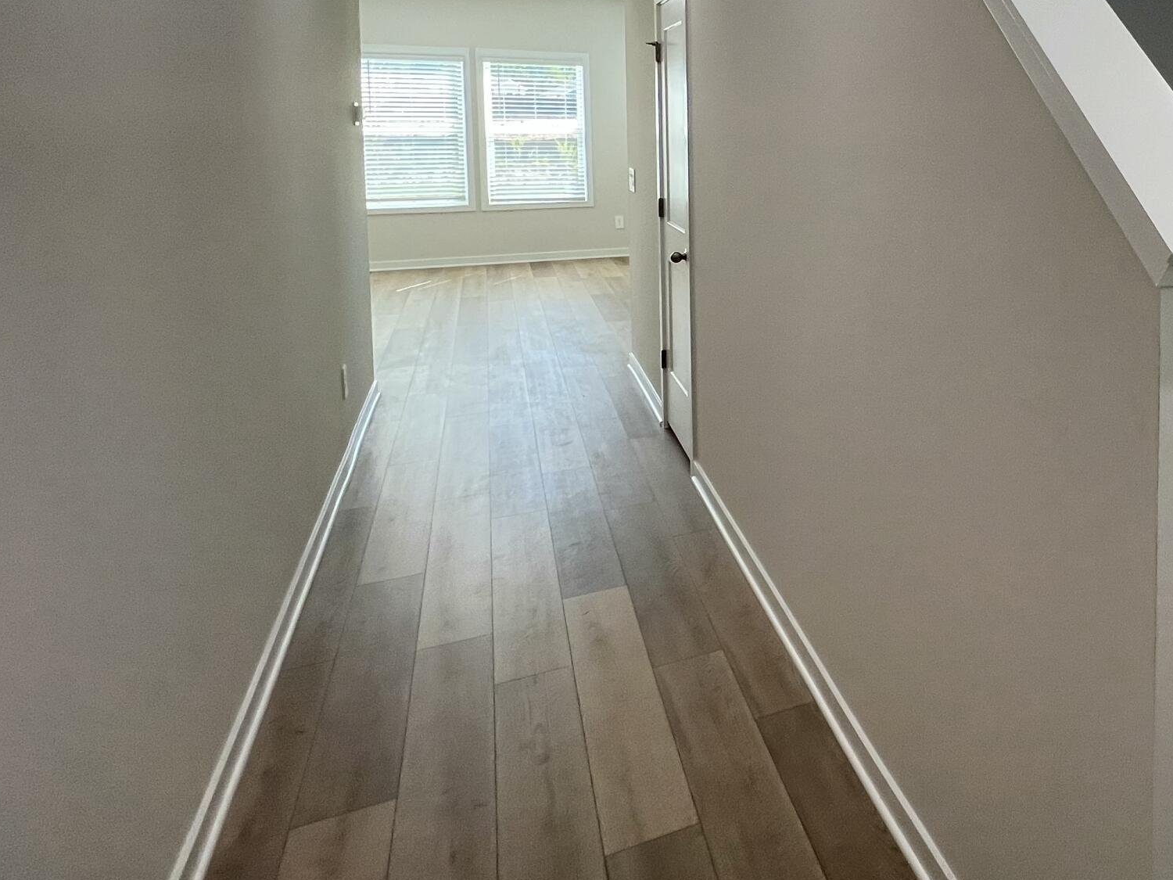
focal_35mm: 26
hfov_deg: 57.5
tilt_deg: -3.0
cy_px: 199
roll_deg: -0.9
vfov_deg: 50.4
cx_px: 1062
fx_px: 881
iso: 100
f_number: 1.8
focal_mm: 1.57
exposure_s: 1/120
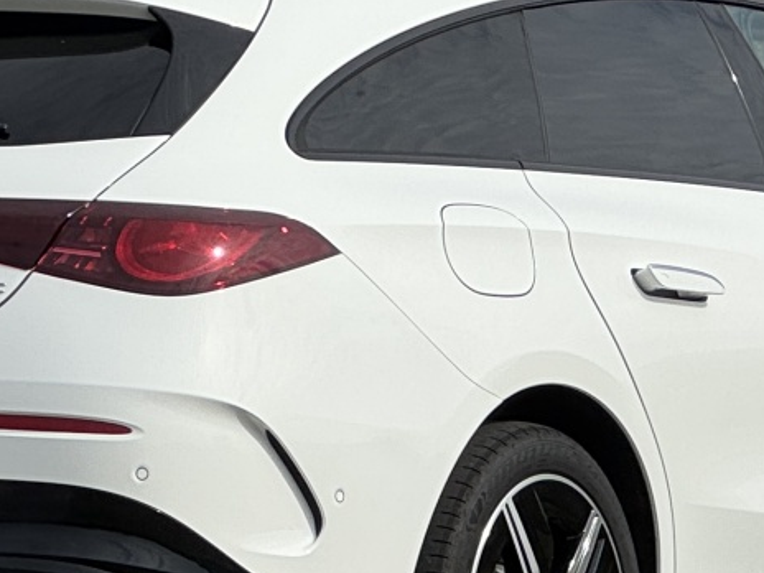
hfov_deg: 6.3
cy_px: -22
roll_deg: -0.2
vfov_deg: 4.7
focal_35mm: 315
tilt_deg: +3.3
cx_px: 479
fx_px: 6952
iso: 25
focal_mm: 9
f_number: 2.8
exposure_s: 1/1623
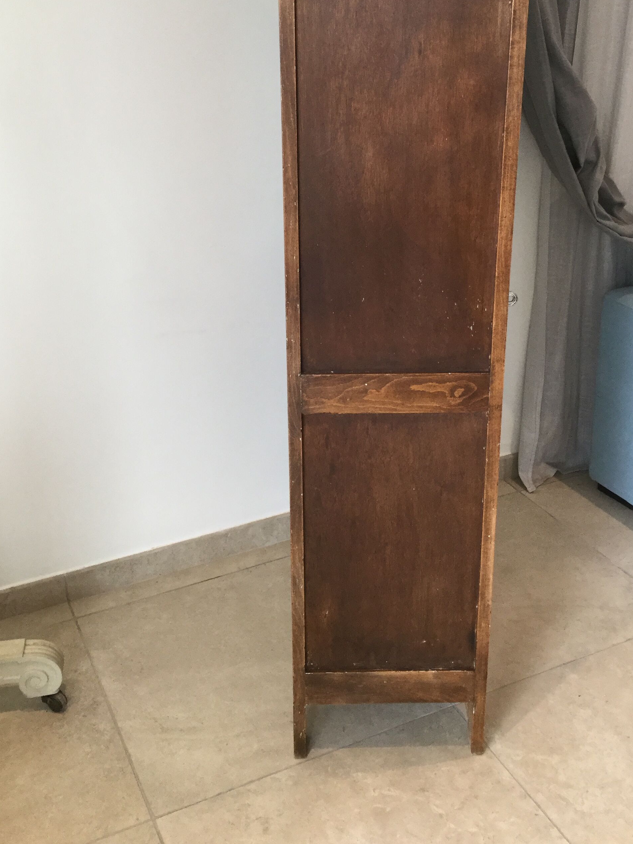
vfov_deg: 46.3
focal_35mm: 40
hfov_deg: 36.0
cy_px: 306
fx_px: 975
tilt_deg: -21.1
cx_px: 322
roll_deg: +1.5
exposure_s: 1/33
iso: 100
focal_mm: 3.3
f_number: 2.4
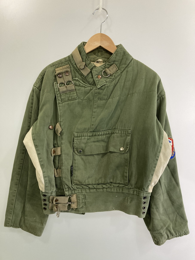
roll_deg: -0.4
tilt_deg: -21.5
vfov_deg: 63.5
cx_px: 98
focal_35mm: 28
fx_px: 210
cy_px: 130
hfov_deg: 49.7
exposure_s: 1/50
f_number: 1.8
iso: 100
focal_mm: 3.99
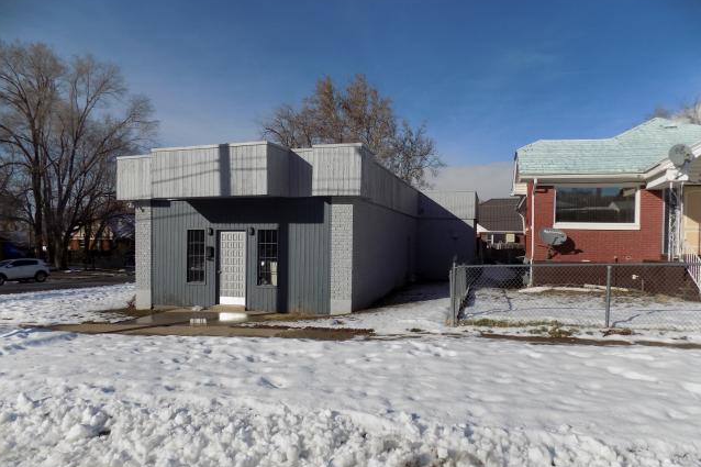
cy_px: 249
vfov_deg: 53.1
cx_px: 350
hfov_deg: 73.8
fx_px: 467
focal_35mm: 24
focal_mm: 4
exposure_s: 1/250
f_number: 9.9
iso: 80
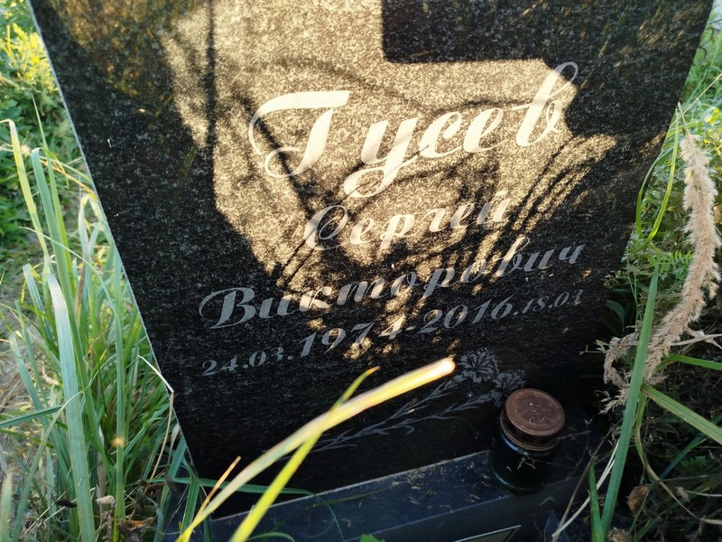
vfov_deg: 56.8
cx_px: 361
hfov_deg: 71.6
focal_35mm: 24
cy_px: 271
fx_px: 501
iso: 64
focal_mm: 5.31
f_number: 1.7
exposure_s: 1/100
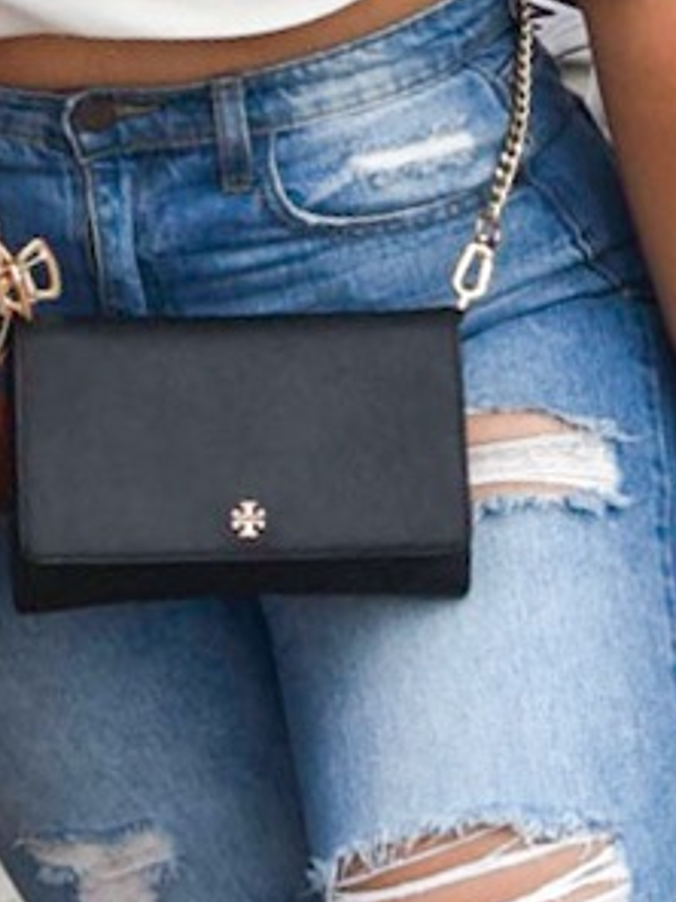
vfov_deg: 12.8
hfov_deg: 9.7
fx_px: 3906
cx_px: 822
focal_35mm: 150
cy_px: -253
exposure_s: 1/200
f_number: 7.1
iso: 400
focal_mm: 24
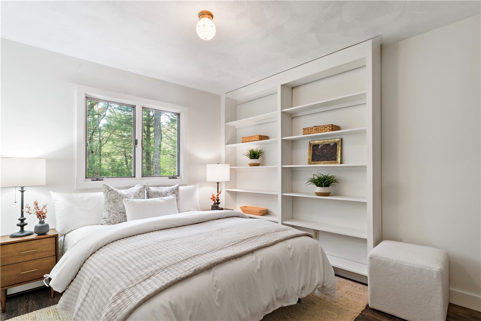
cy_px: 160
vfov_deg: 70.4
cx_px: 240
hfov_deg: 93.3
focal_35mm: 17
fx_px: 227
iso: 100
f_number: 22
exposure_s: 1/1.25
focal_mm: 17
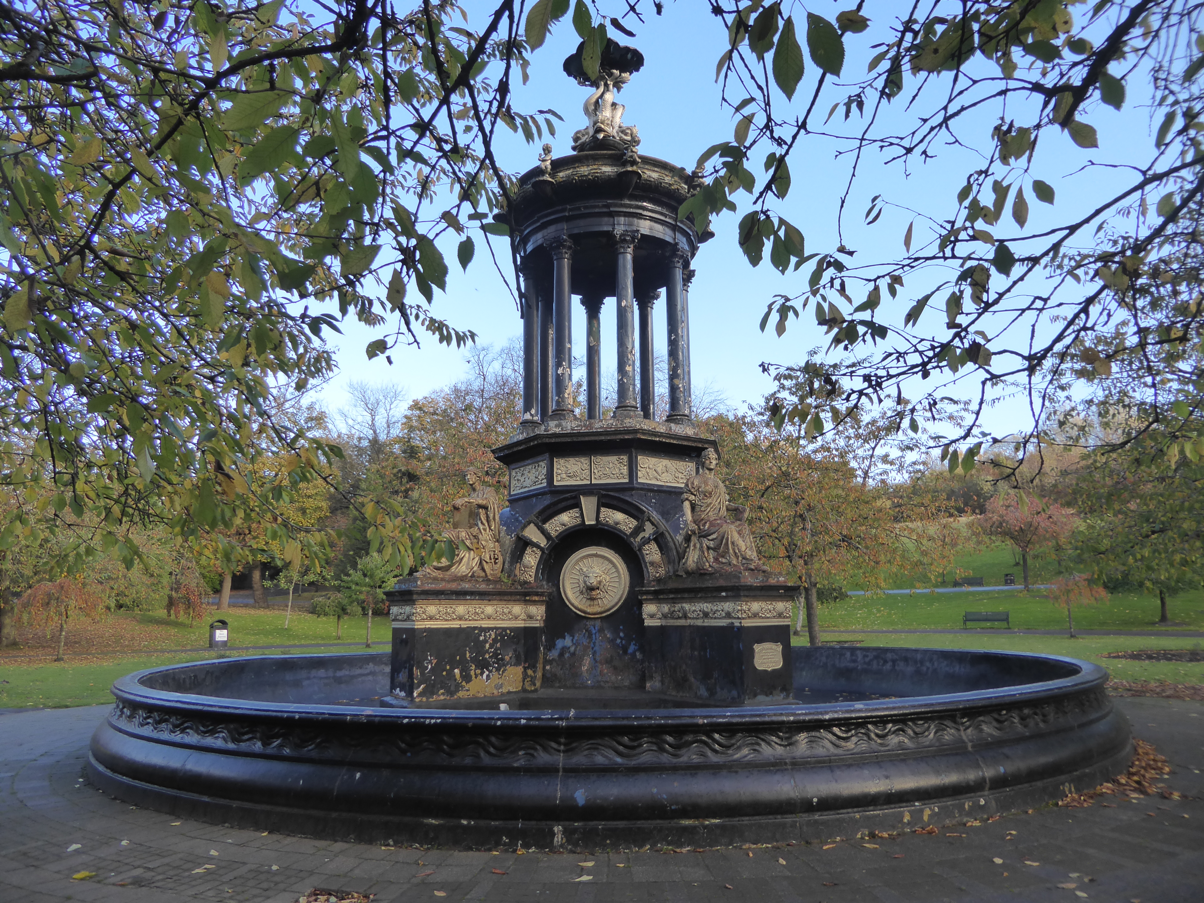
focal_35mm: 25
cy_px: 452
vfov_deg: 54.9
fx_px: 870
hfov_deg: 69.4
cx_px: 602
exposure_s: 1/200
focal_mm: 4.3
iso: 160
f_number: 3.3
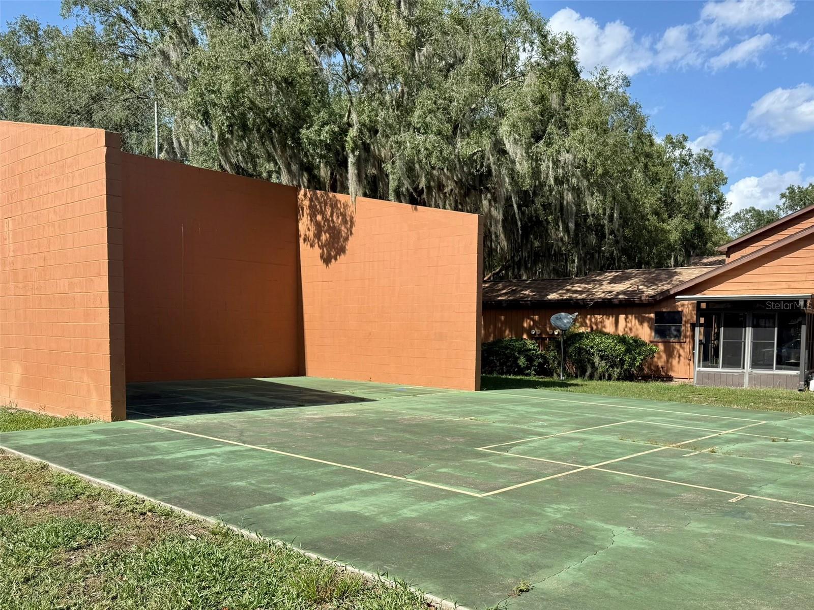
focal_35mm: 24
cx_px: 407
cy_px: 305
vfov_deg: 56.8
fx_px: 564
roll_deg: -0.3
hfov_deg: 71.6
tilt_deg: -3.5
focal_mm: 6.76
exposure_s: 1/3425
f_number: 1.78
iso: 80
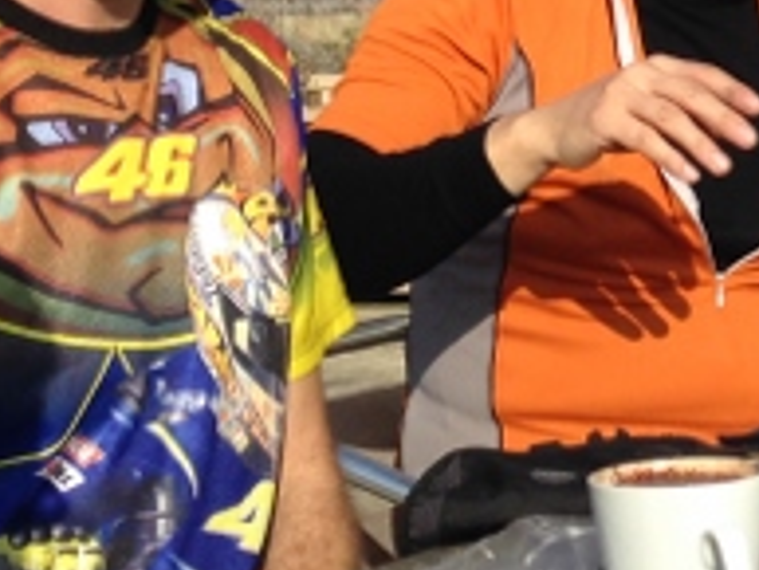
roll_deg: -0.3
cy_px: -98
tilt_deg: +1.2
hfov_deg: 14.1
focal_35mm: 137
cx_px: 842
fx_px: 3006
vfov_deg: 10.7
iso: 50
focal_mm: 4.12
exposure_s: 1/1938
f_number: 2.4
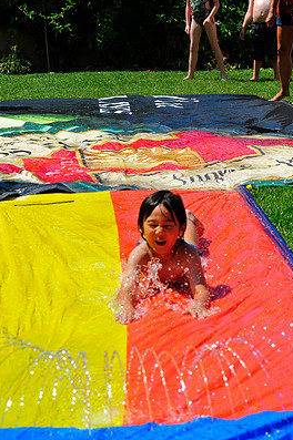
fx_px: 1455
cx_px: 146
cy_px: 228
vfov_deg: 17.2
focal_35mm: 119
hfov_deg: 11.5
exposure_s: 1/640
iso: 200
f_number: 7.1
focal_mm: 70
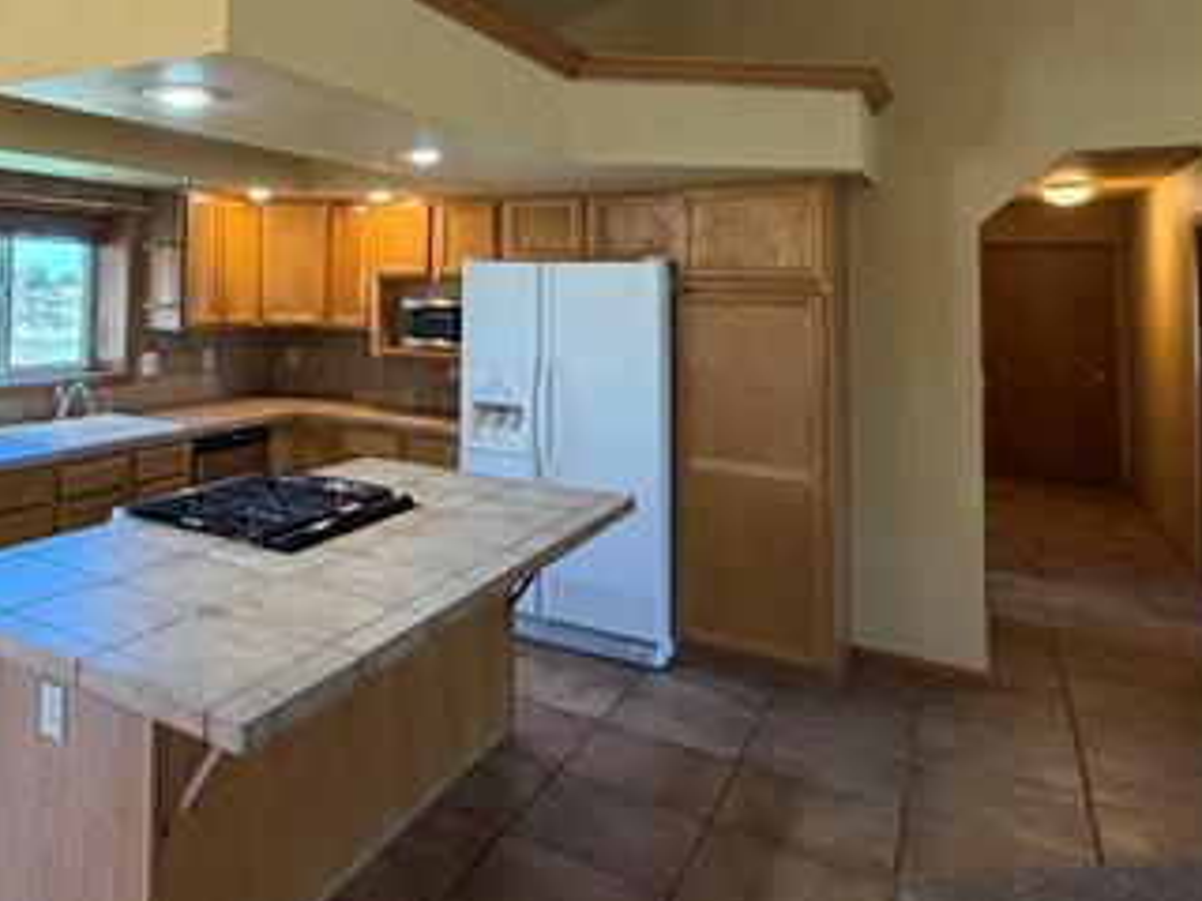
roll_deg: -0.9
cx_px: 233
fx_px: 972
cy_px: 235
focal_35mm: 28
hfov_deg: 58.4
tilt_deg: +2.2
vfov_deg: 48.0
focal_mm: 2.22
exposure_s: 1/60
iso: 200
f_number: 2.2
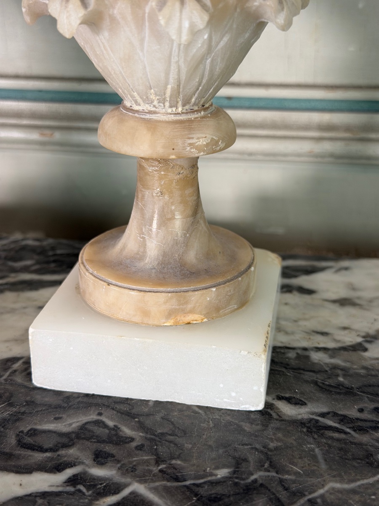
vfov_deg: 39.7
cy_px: 253
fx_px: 701
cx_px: 190
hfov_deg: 30.3
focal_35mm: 48
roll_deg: +0.0
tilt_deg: -22.1
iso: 80
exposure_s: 1/50
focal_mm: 6.76
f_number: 1.78
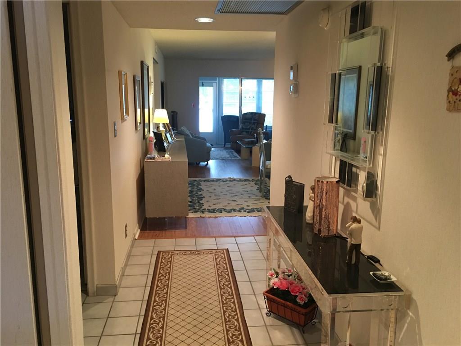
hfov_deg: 61.7
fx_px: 386
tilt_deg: -9.5
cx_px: 230
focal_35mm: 29
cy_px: 173
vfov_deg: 48.2
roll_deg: -3.0
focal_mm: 4.15
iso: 200
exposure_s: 1/24
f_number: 2.2
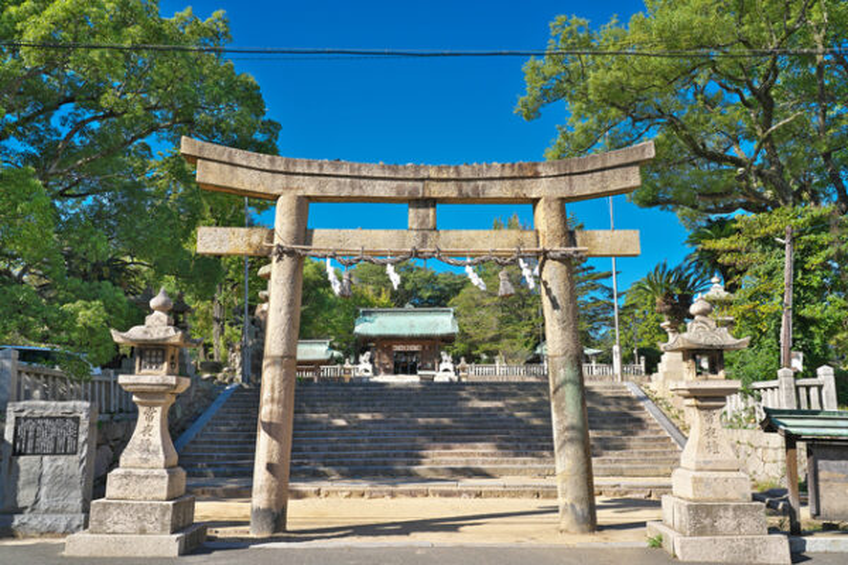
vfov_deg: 42.3
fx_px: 730
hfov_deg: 60.3
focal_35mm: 31
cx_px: 424
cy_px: 282
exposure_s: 1/160
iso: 100
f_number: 9
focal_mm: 31
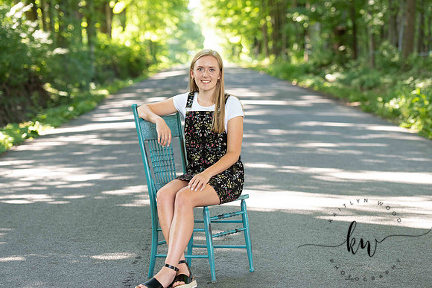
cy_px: 144
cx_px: 216
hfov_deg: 18.7
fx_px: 1312
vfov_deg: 12.5
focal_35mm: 109
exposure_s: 1/200
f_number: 3.5
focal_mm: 100
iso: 640
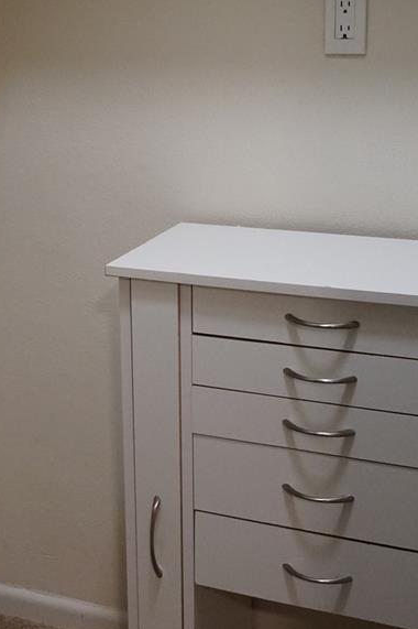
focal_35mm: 63
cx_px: 146
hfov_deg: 21.5
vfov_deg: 31.9
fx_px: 1098
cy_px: 272
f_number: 4
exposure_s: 1/160
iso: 4000
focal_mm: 20
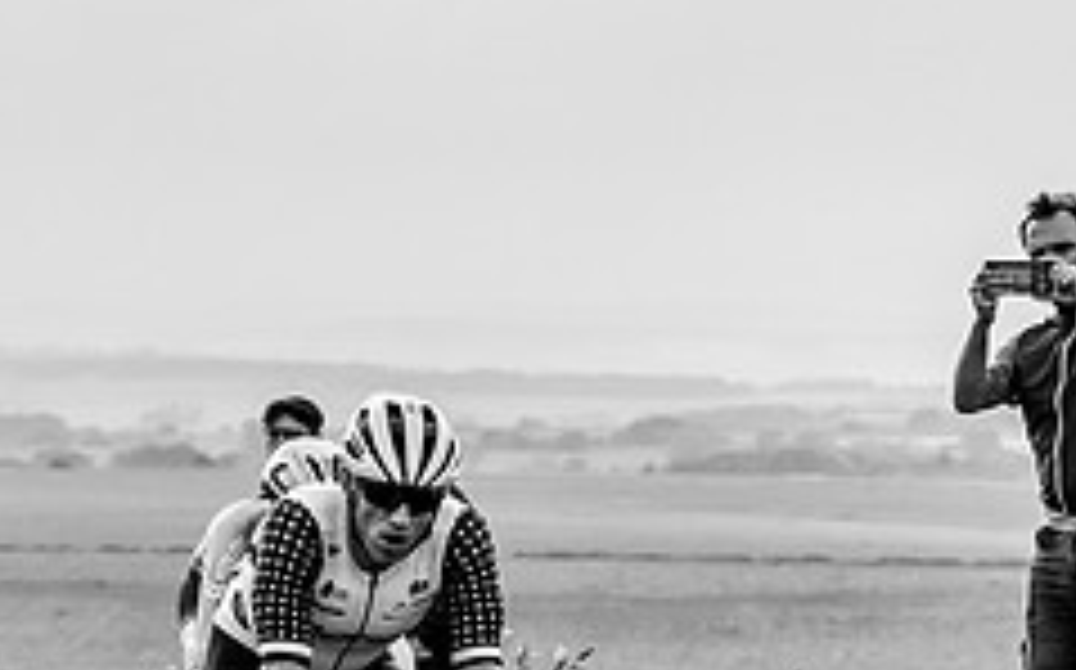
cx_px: 234
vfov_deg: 5.8
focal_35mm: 227
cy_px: 354
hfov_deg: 9.2
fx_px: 6652
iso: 400
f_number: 4.5
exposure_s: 1/1250
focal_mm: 70
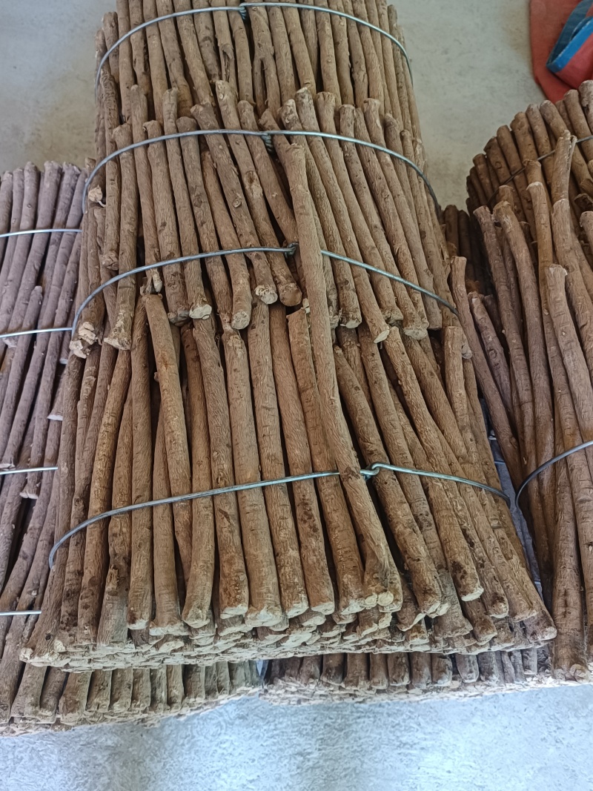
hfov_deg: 51.3
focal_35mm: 27
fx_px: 617
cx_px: 296
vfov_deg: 65.3
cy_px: 396
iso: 1113
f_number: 1.9
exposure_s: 1/33.3
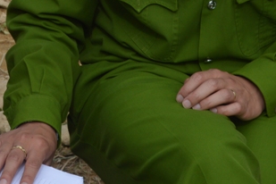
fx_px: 1219
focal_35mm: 159
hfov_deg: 12.9
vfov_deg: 8.6
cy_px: -26
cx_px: 48
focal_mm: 32
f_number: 8
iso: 100
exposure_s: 1/250
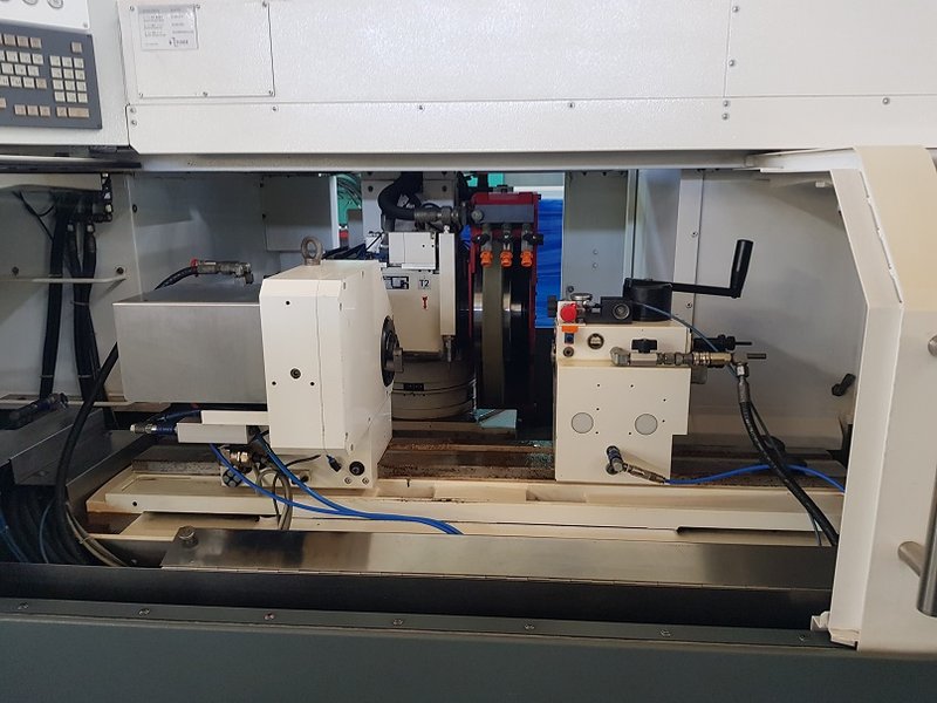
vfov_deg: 53.1
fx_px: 704
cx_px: 468
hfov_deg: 67.3
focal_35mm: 26
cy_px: 352
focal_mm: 4.3
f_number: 1.7
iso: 200
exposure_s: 1/33
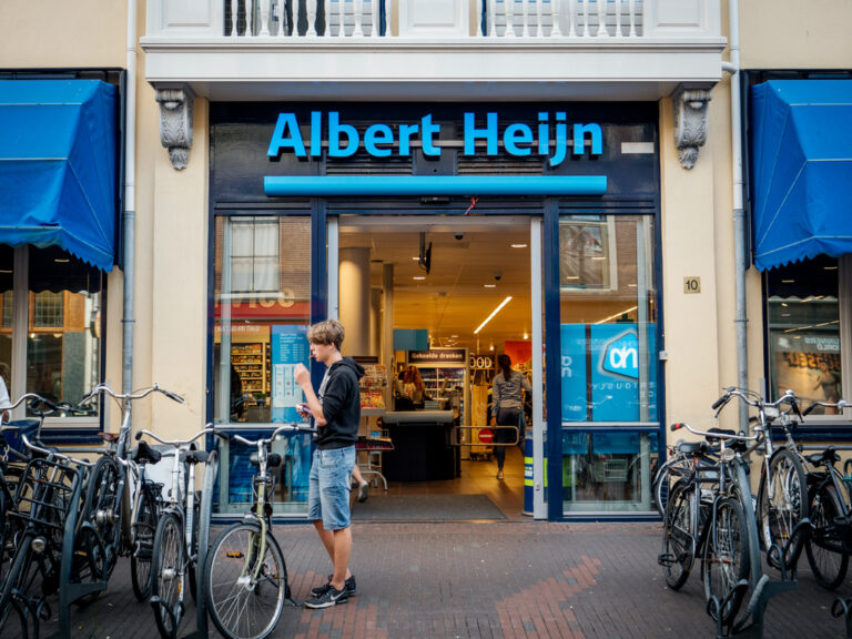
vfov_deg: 31.5
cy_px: 320
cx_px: 426
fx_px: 1132
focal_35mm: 46
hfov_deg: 41.2
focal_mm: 23
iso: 160
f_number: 3.4
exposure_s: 1/100
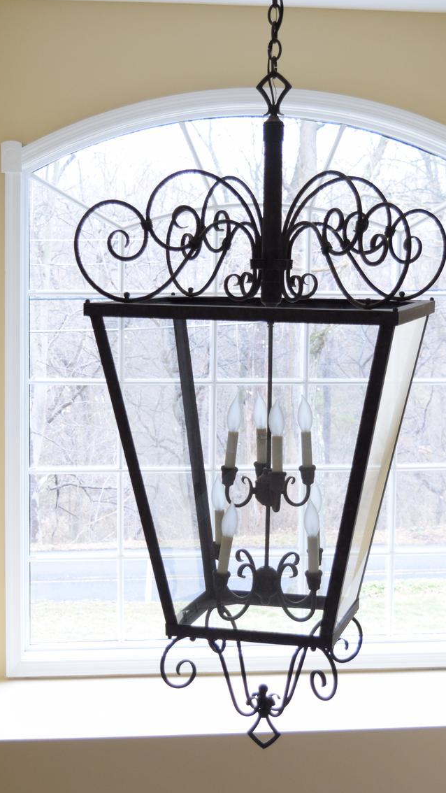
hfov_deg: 17.0
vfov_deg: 29.8
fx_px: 1491
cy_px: 433
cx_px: 239
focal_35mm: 71
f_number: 4.5
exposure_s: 1/80
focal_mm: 25
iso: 400
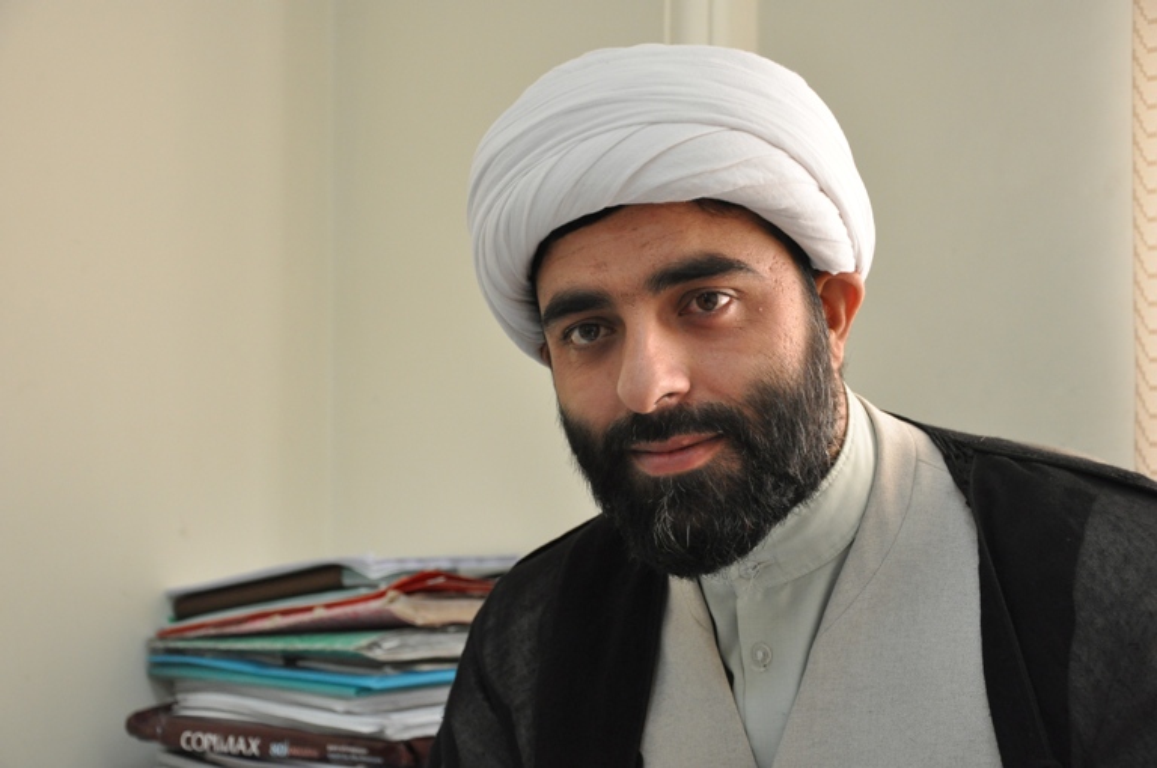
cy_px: 384
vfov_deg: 20.1
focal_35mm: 68
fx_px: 2167
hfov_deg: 29.9
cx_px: 578
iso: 1000
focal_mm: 45
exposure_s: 1/80
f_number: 5
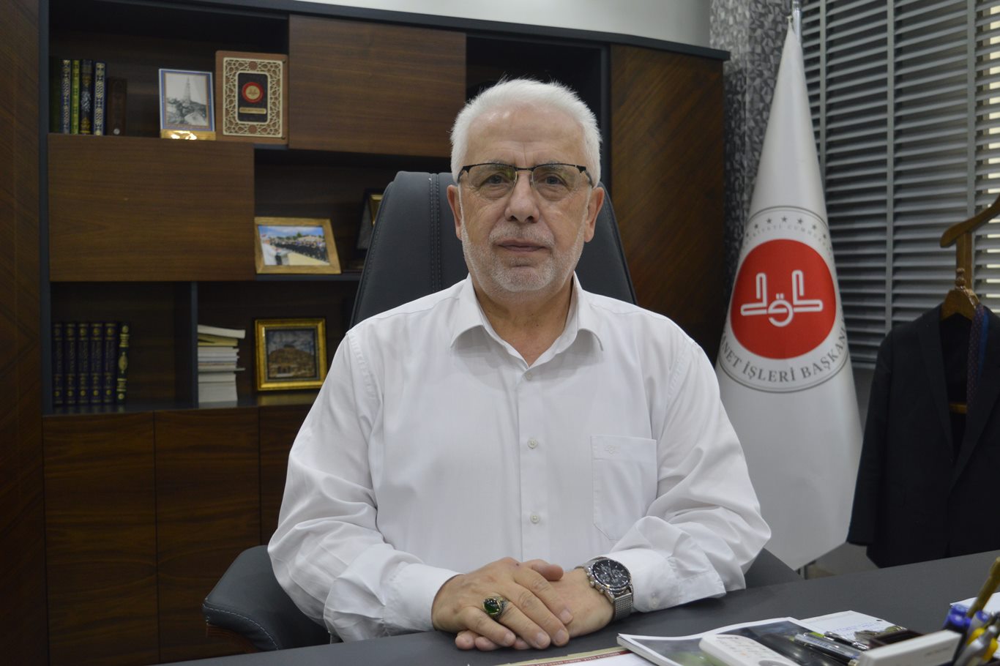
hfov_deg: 51.3
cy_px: 333
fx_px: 1041
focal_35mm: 38
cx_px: 500
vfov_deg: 35.5
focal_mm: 25
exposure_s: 1/60
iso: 400
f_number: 4
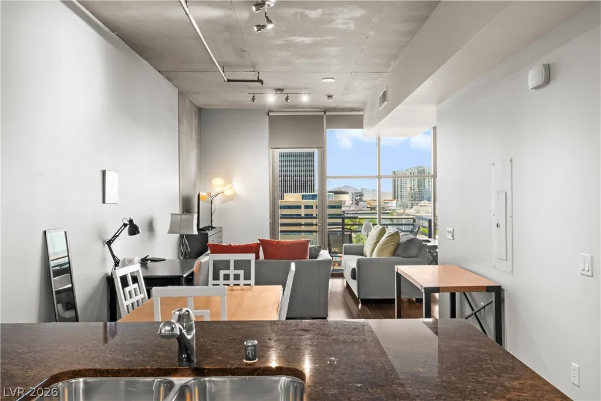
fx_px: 501
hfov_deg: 61.9
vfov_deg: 43.6
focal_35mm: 30
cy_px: 200
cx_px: 300
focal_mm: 20
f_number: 8
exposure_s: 1/15
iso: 400
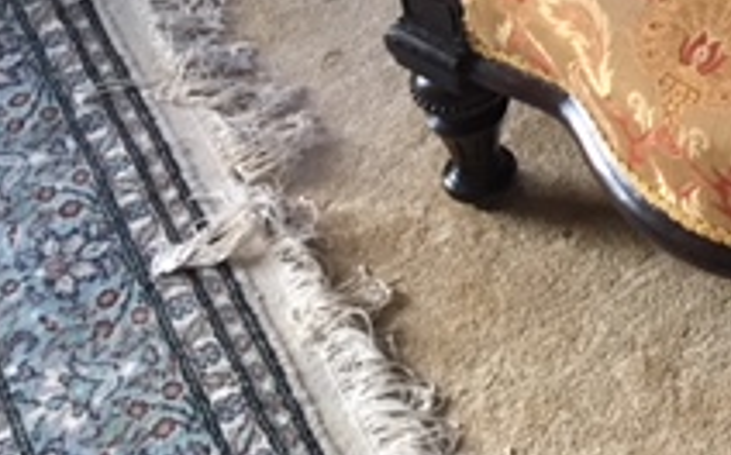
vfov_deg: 13.0
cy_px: -307
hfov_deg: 20.0
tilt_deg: -34.4
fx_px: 1851
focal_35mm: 93
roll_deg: -1.6
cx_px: 1014
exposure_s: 1/33
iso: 200
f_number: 2.2
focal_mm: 4.15
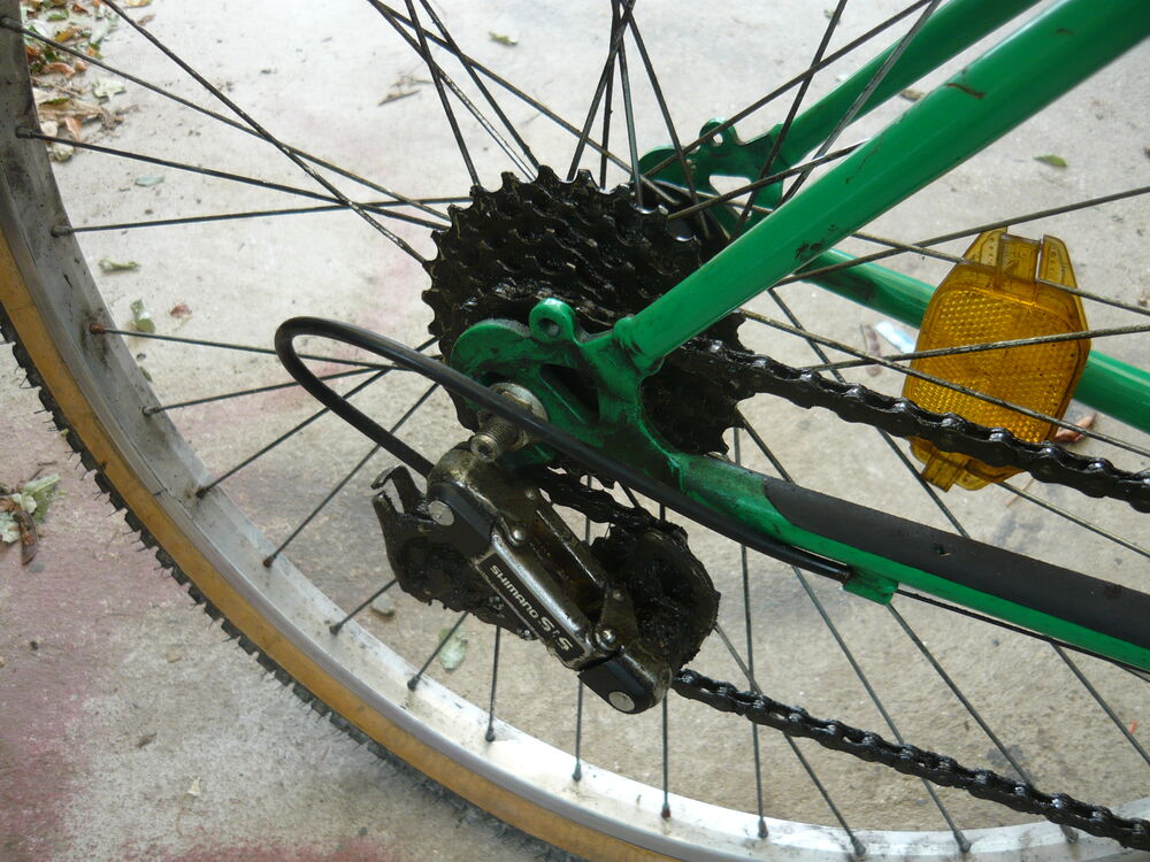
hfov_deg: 55.4
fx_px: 1096
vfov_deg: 42.9
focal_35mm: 33
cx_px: 575
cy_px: 431
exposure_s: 1/50
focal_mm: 5.5
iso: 100
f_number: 2.8
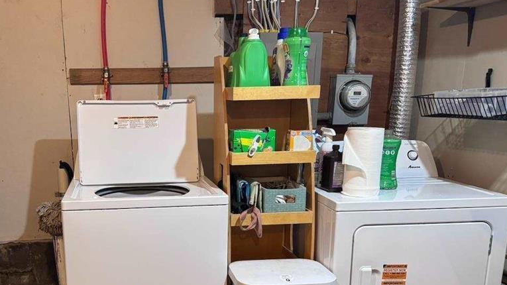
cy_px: 209
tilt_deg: -14.6
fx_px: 470
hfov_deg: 55.6
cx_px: 175
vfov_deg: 33.1
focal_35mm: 35
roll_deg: +0.9
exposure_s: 1/60
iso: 500
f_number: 1.78
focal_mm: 6.76
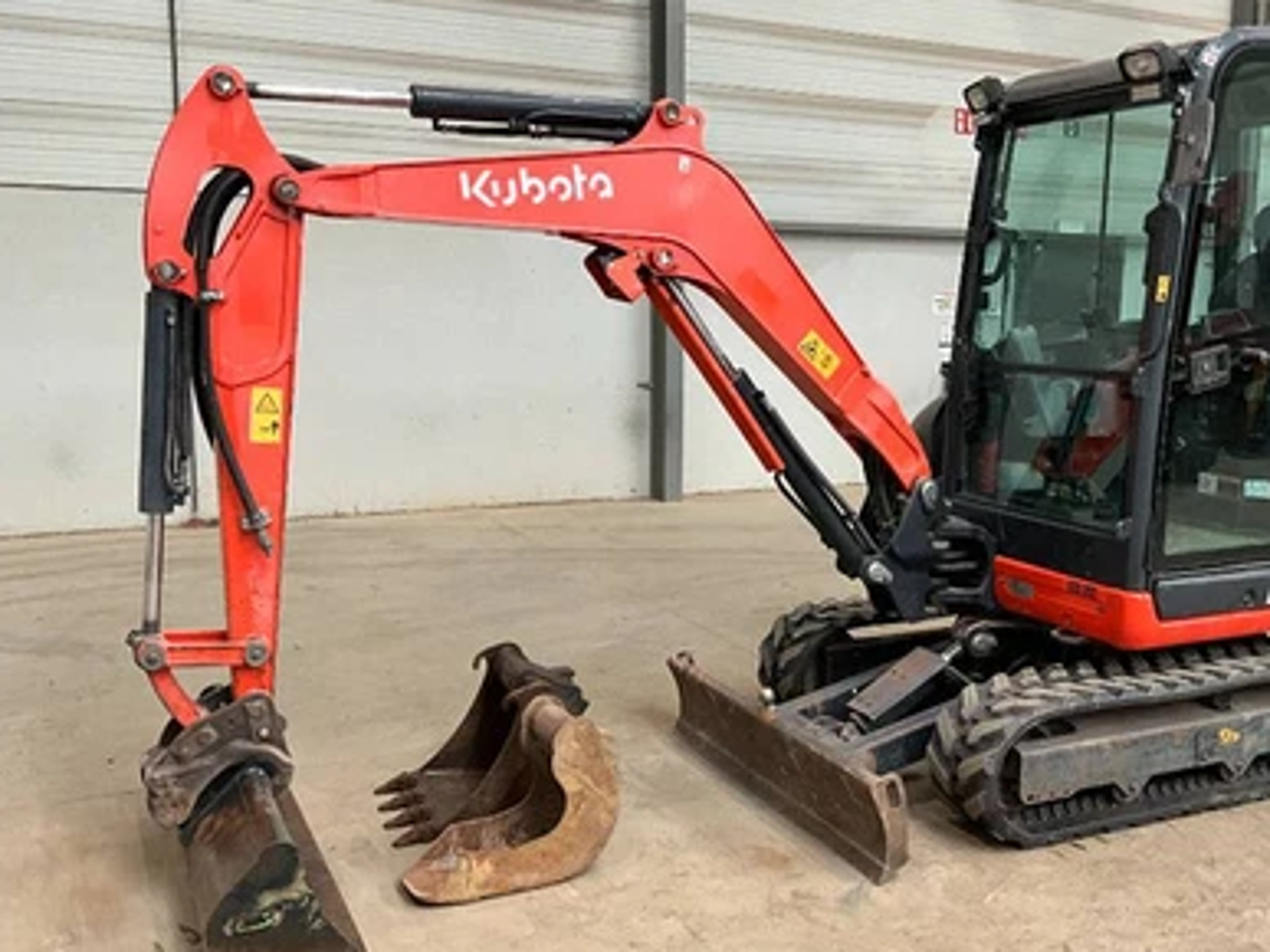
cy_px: 506
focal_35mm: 36
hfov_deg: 51.1
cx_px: 745
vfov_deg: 39.6
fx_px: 1320
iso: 125
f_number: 1.8
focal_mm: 3
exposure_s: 1/60
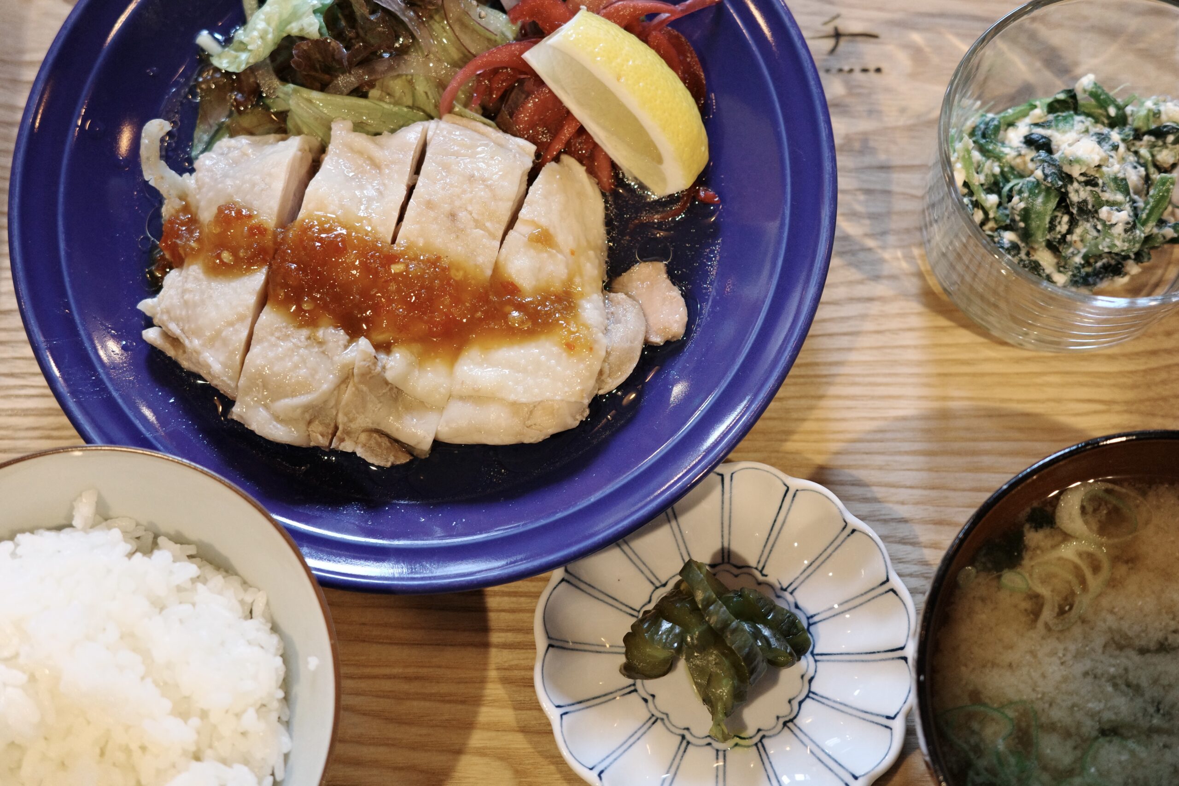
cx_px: 590
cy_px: 393
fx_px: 1310
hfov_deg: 48.5
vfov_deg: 33.4
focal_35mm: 40
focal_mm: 26
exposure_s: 1/80
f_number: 2.8
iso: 1600
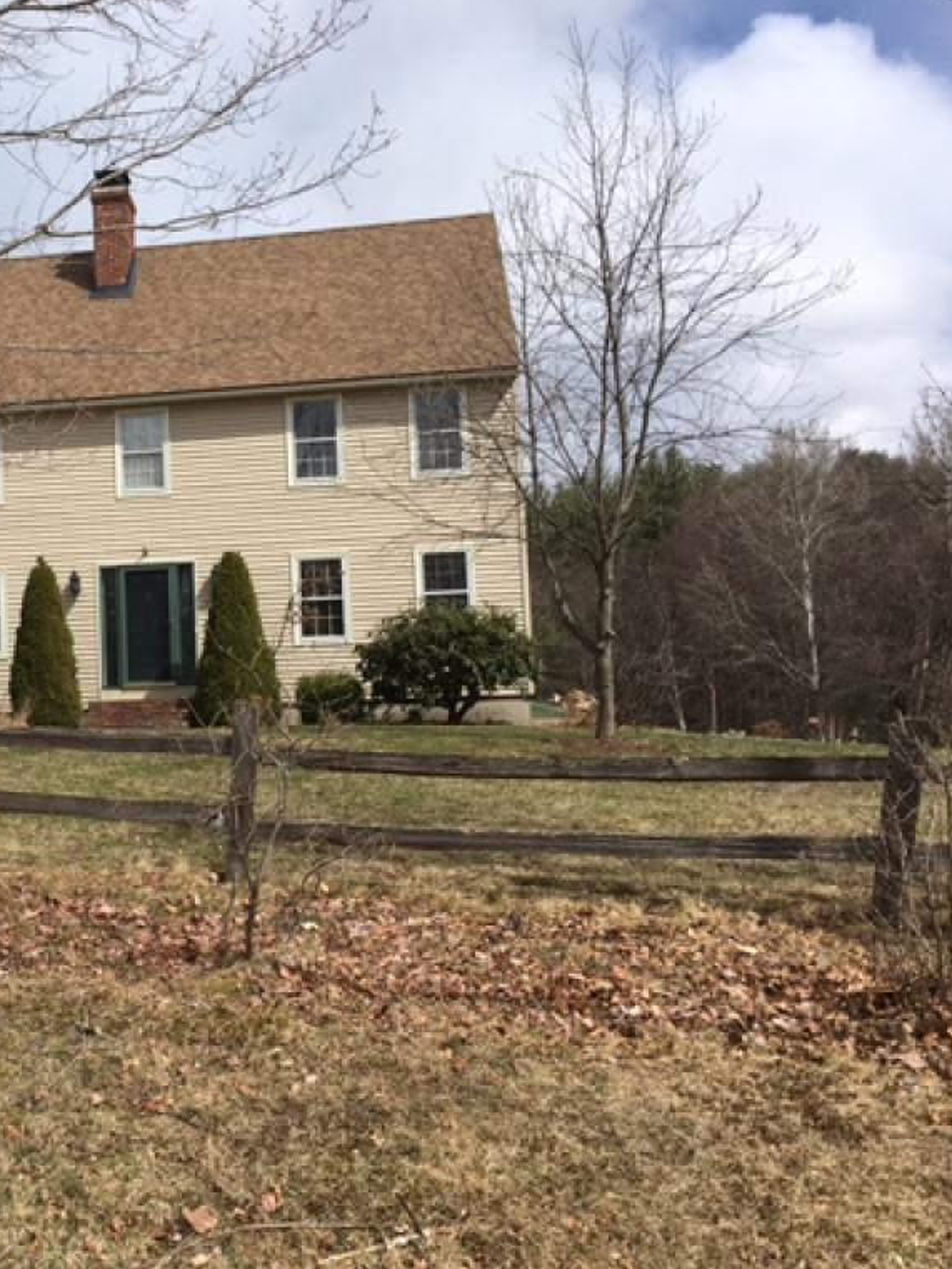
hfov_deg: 35.2
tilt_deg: +4.2
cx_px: 142
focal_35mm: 39
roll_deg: +2.2
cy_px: 632
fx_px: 1430
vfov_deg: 47.9
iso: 25
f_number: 2.2
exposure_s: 1/2331
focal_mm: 4.15
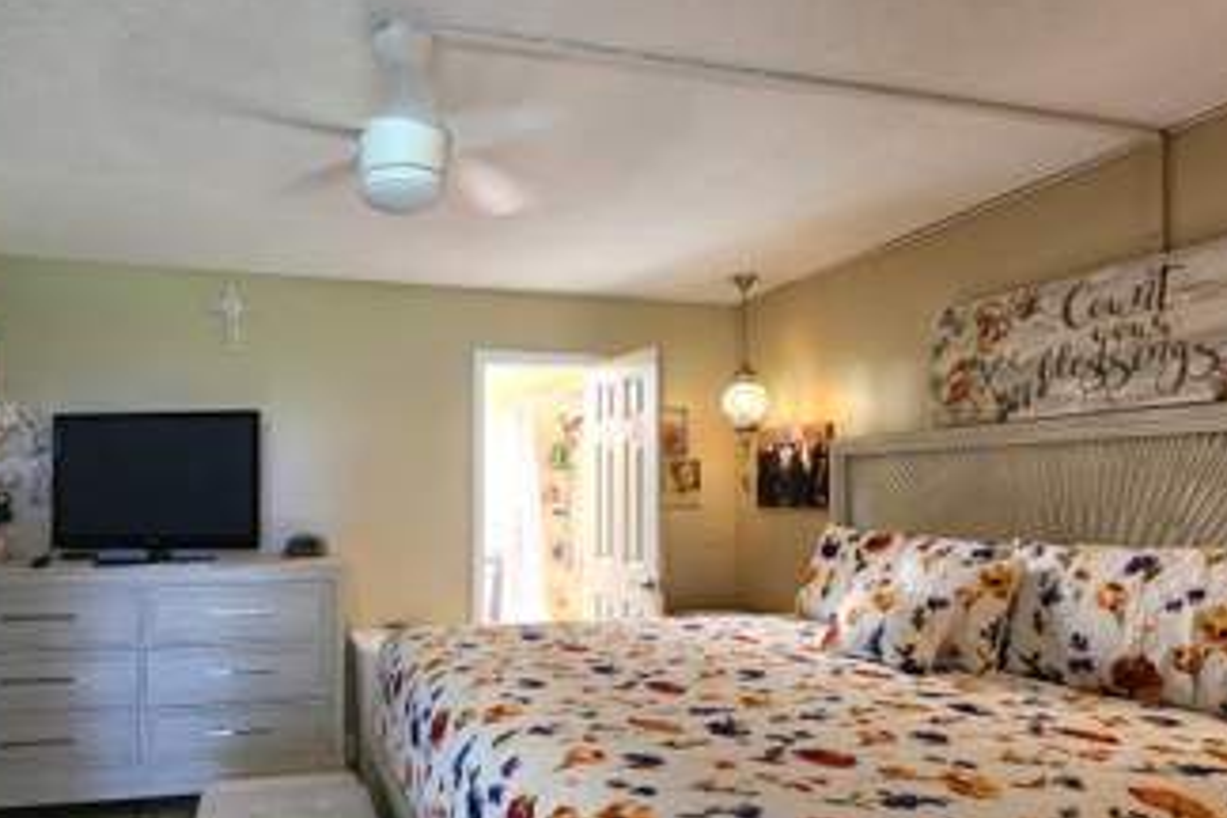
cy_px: 475
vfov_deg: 61.6
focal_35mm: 20
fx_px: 682
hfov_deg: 81.8
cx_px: 432
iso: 400
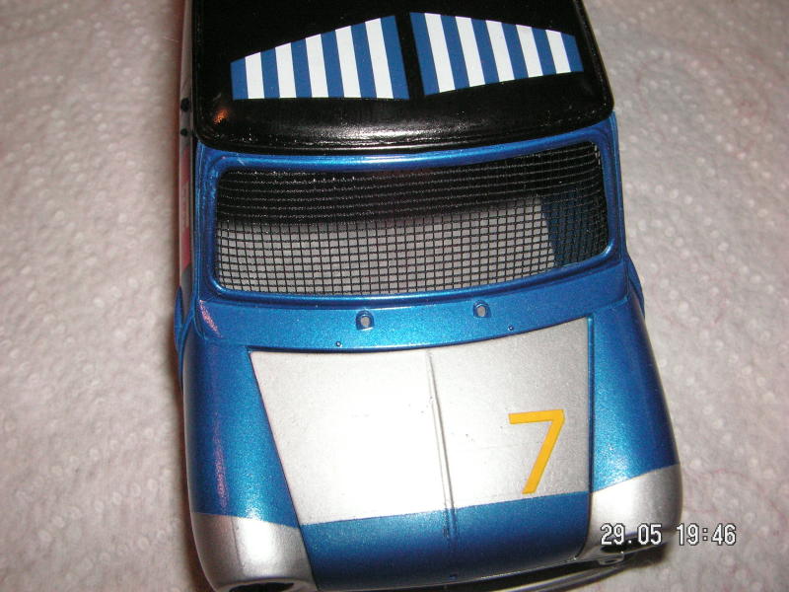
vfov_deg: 37.7
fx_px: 866
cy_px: 296
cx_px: 394
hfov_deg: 49.0
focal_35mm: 38
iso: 160
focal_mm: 6.3
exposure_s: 1/45
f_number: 6.6
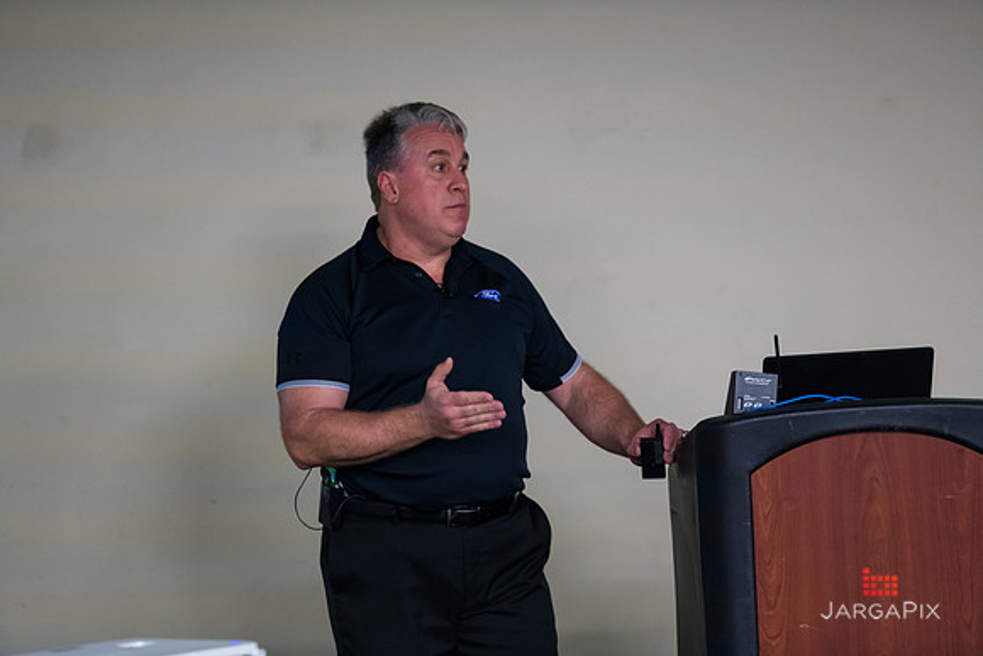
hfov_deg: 11.7
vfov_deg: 7.9
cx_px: 492
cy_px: 328
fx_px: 4779
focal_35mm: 175
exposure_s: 1/200
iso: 3200
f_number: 3.2
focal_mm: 175
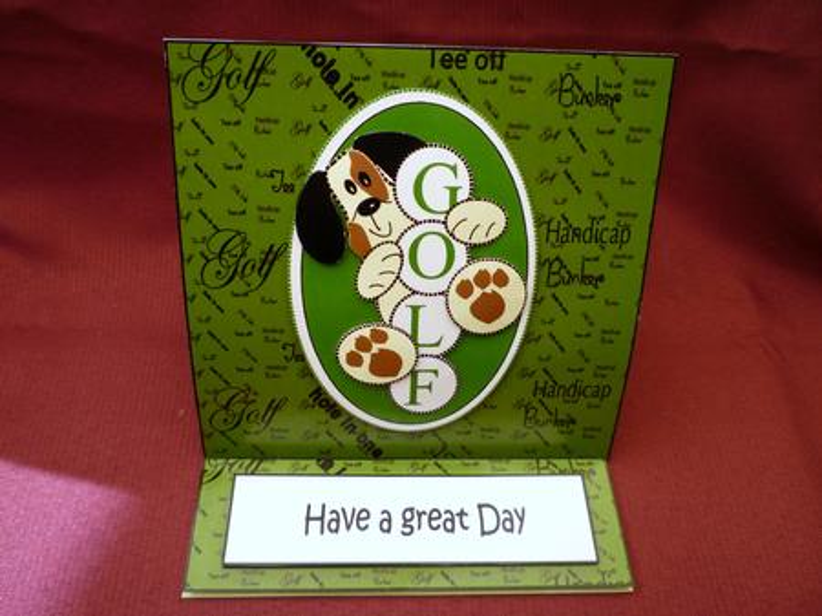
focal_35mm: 29
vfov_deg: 48.2
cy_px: 308
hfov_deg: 61.7
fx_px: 688
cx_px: 411
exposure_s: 1/100
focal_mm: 5.2
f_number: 3.3
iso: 80
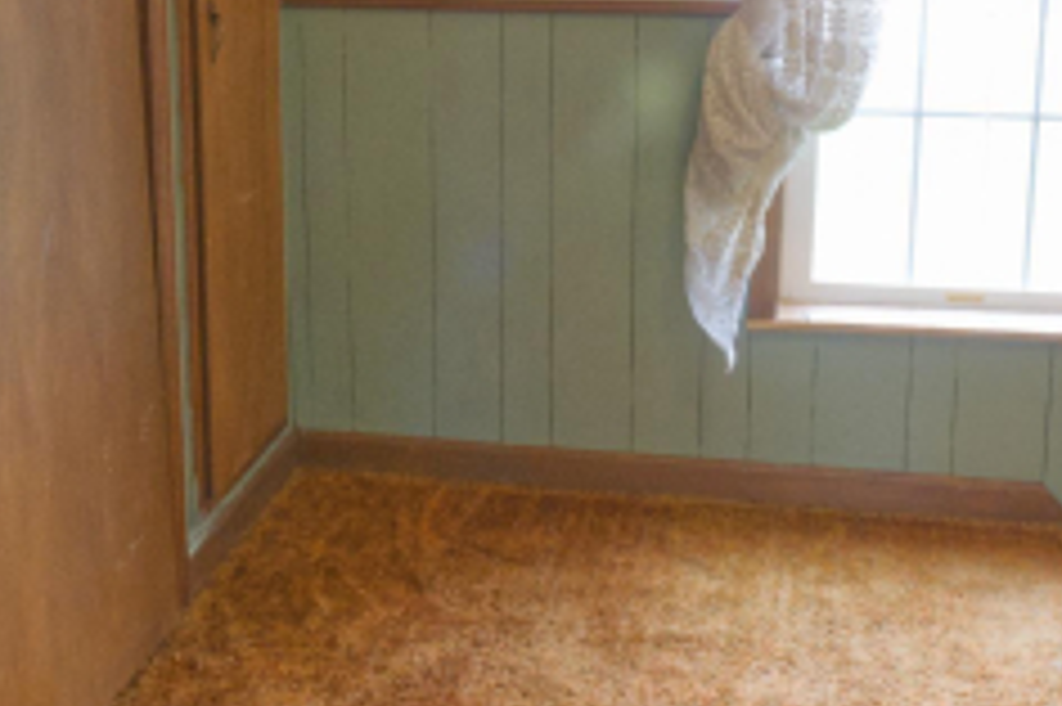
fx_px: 1592
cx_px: 547
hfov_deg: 36.9
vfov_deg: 24.8
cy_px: 207
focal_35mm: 54
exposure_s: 1/6
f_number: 13
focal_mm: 17
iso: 1600
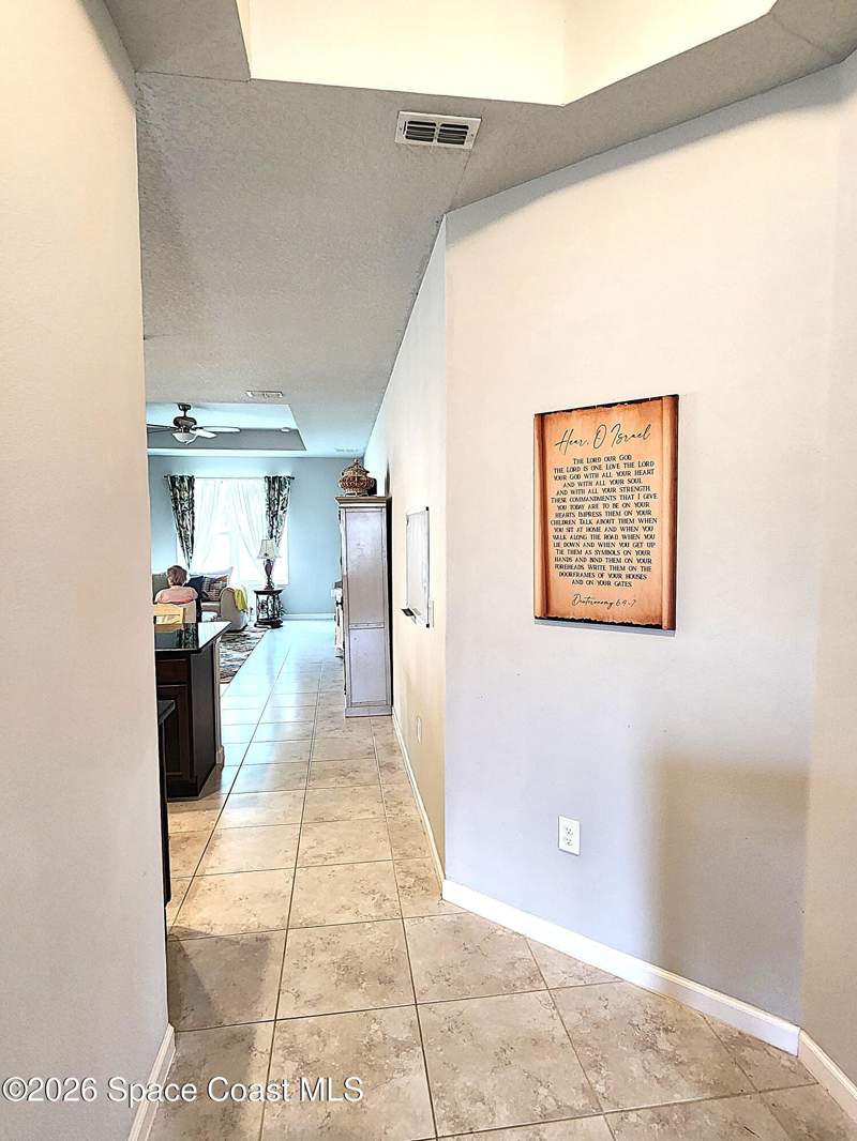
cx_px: 428
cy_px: 570
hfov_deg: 89.9
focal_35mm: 13
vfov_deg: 106.2
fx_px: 429
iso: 320
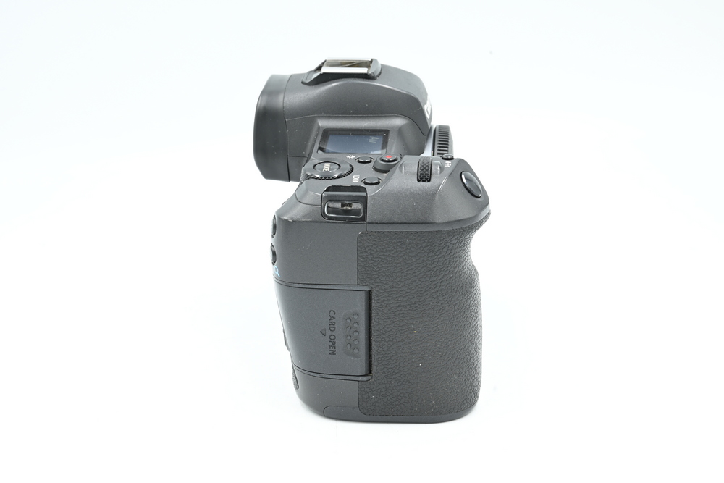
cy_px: 242
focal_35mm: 68
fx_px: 1368
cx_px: 362
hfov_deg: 29.7
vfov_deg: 20.0
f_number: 14
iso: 100
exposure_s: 1/6
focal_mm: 68
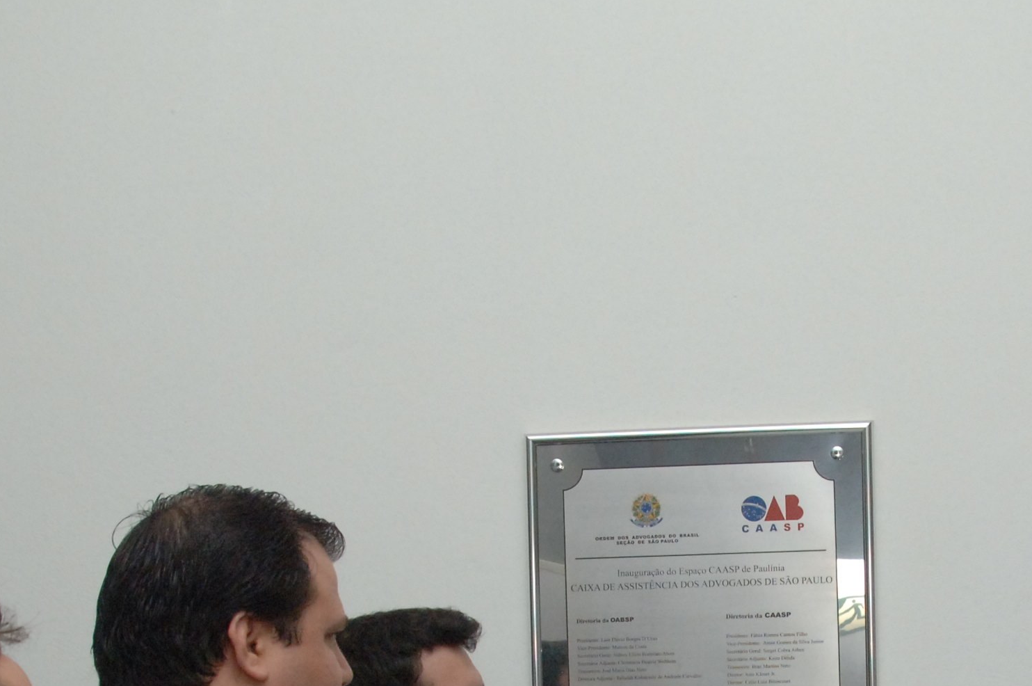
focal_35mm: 78
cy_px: 811
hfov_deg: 25.8
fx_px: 2234
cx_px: 742
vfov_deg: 16.7
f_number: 6.3
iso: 800
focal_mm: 18
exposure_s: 1/250
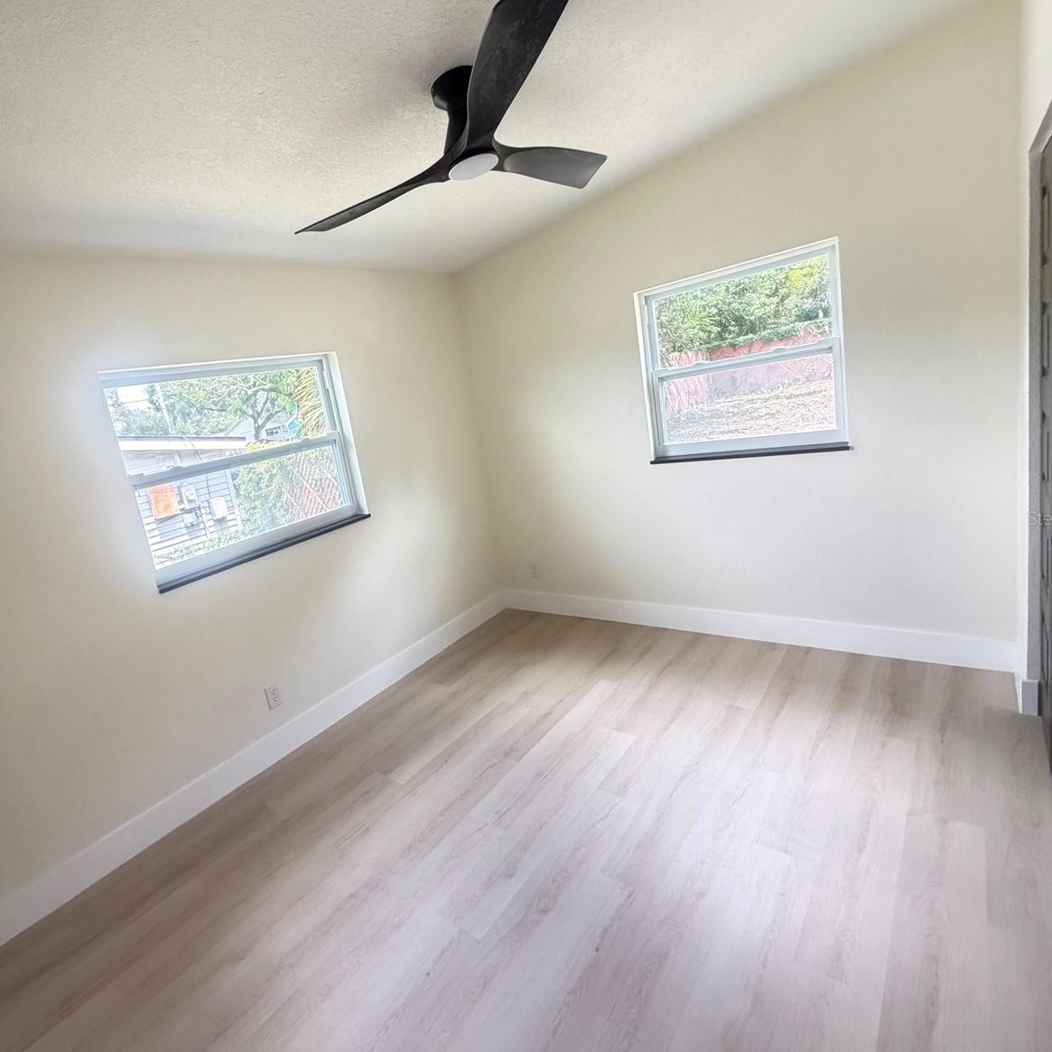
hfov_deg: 82.3
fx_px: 585
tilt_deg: -11.2
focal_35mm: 17
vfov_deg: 84.0
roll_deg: +11.4
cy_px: 517
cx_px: 390
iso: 320
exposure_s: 1/92
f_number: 2.2
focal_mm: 2.22
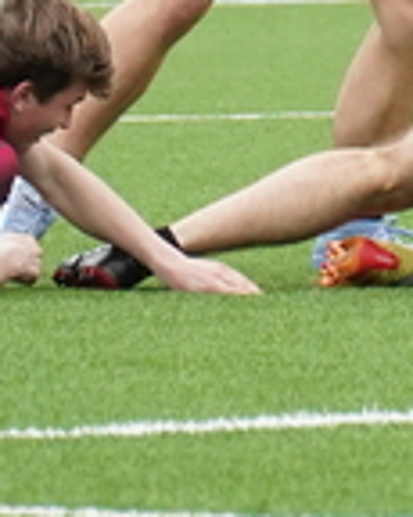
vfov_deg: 1.8
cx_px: 508
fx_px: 16611
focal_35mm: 1086
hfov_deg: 1.4
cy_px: -413
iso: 2500
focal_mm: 135
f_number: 5.6
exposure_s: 1/2000
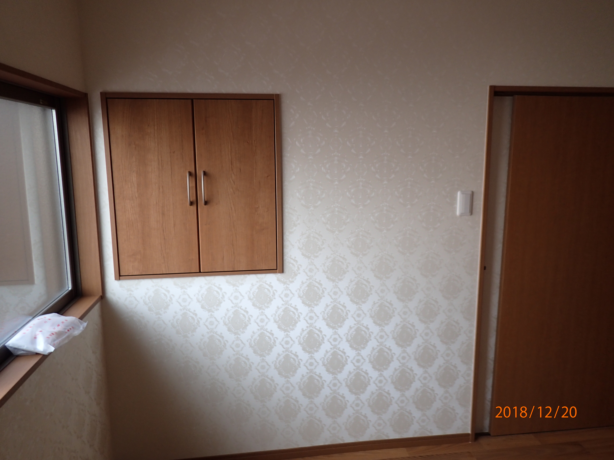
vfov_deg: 54.9
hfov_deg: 69.4
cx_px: 307
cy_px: 230
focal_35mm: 25
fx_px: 443
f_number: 2
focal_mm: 4.5
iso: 125
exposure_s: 1/60
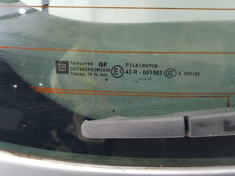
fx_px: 177
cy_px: 88
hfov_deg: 67.3
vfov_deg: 53.1
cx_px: 118
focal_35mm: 26
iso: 125
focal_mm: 4.2
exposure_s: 1/50
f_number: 1.7
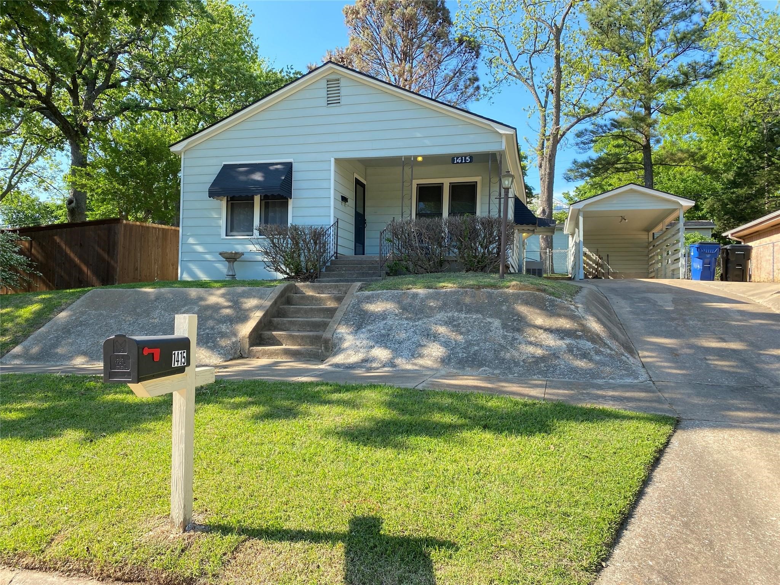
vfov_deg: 53.1
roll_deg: -1.1
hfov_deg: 67.3
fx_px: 586
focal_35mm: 26
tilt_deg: +2.2
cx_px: 390
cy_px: 292
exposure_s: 1/479
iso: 32
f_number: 1.8
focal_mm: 4.25
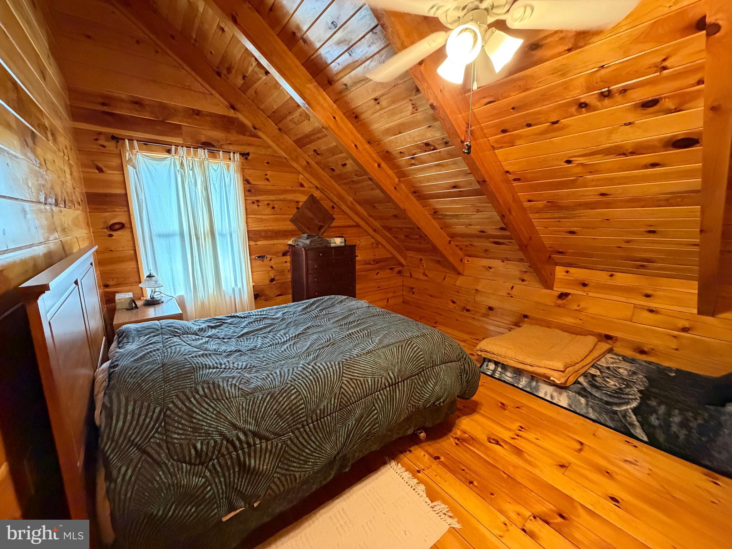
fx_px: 296
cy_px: 274
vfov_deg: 85.7
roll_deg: +0.7
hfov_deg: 102.1
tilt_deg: -10.3
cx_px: 366
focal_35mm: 14
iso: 800
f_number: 2.2
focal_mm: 2.22
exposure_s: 1/60
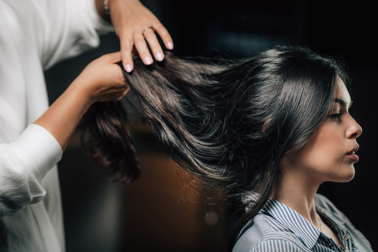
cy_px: 126
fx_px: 893
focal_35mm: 85
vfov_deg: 16.1
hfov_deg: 23.9
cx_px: 189
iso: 64
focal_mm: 85
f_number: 2.5
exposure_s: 1/160
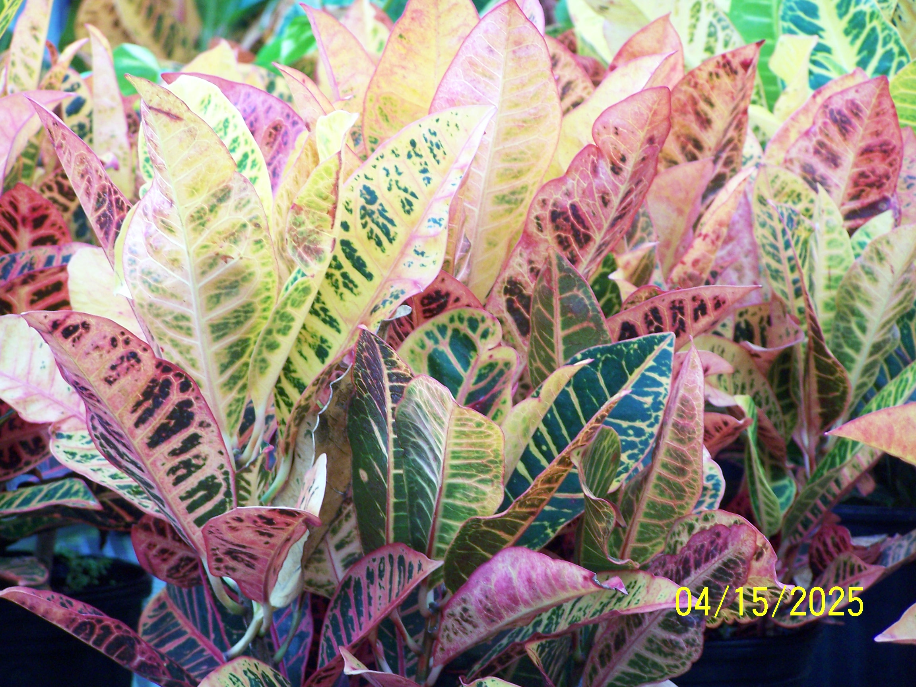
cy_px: 344
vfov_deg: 7.1
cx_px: 458
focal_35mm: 209
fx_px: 5531
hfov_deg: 9.5
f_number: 3.2
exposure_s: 1/60
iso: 140
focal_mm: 34.6
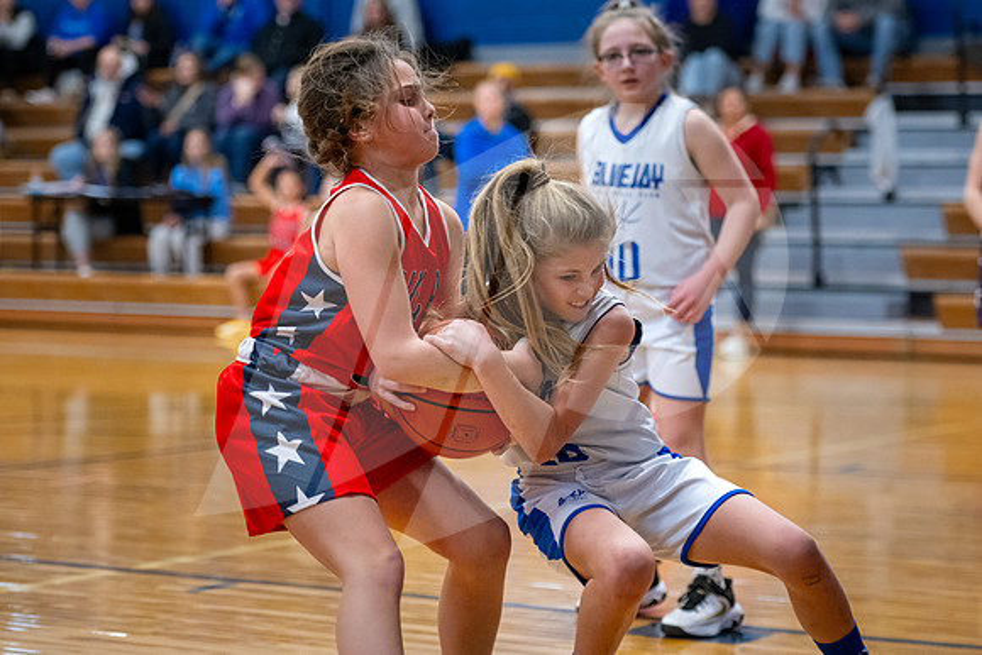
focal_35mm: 110
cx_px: 498
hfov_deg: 18.6
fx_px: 2999
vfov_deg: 12.5
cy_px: 280
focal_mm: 86
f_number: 2.8
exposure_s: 1/640
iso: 3200
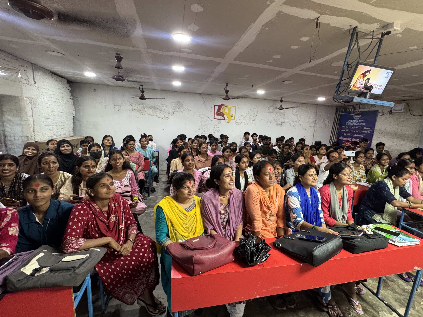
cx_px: 231
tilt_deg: -10.1
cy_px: 163
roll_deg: -2.1
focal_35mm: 17
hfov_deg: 90.8
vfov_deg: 74.7
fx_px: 208
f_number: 2.2
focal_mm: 2.22
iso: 500
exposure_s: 1/50
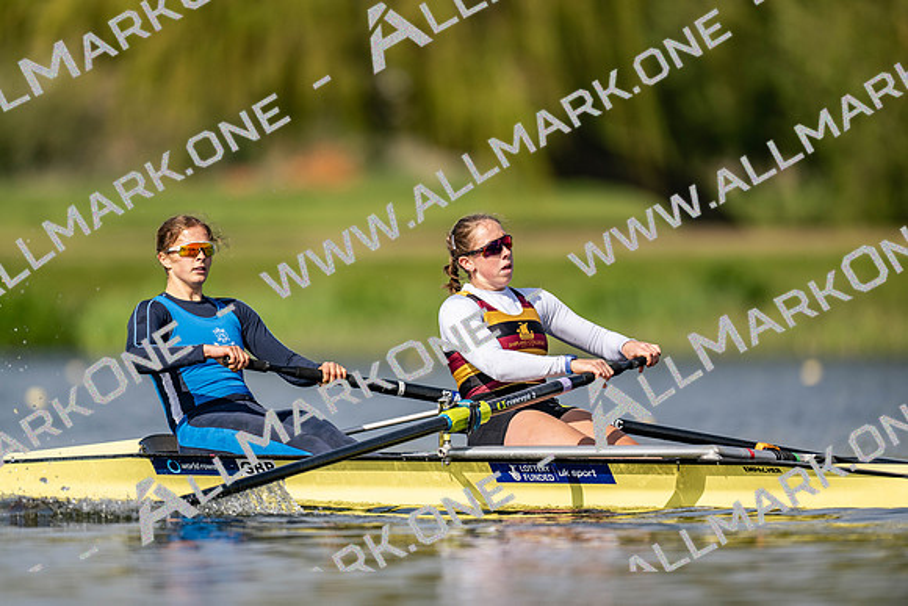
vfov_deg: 2.3
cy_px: 303
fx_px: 15136
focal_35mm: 600
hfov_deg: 3.4
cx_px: 454
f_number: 4
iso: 220
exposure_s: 1/2500
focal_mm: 600
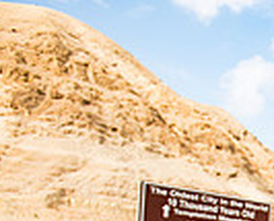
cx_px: 567
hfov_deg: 15.3
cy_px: 377
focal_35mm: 98
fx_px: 796
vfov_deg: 14.2
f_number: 2.8
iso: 200
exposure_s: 1/3200
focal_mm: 24
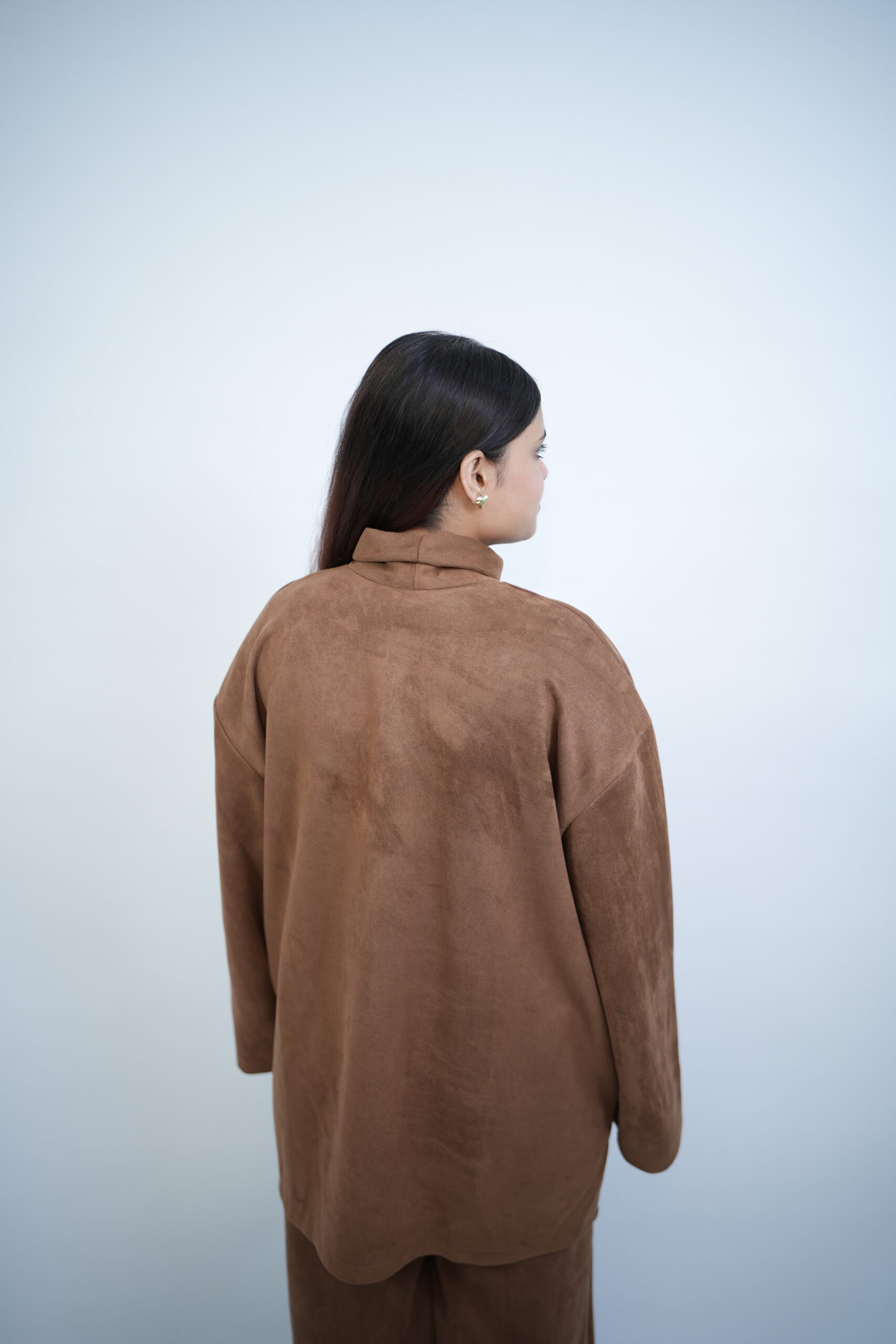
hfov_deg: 37.9
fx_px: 1306
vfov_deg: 54.4
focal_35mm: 35
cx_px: 448
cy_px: 672
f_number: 1.4
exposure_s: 1/200
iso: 160
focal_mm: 35
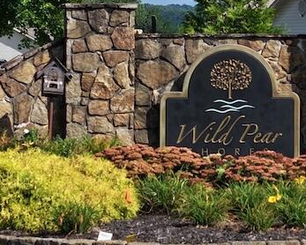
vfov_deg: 6.1
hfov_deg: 7.6
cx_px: 267
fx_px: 2284
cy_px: 54
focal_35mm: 252
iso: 100
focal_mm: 19.35
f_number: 2.8
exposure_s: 1/1000
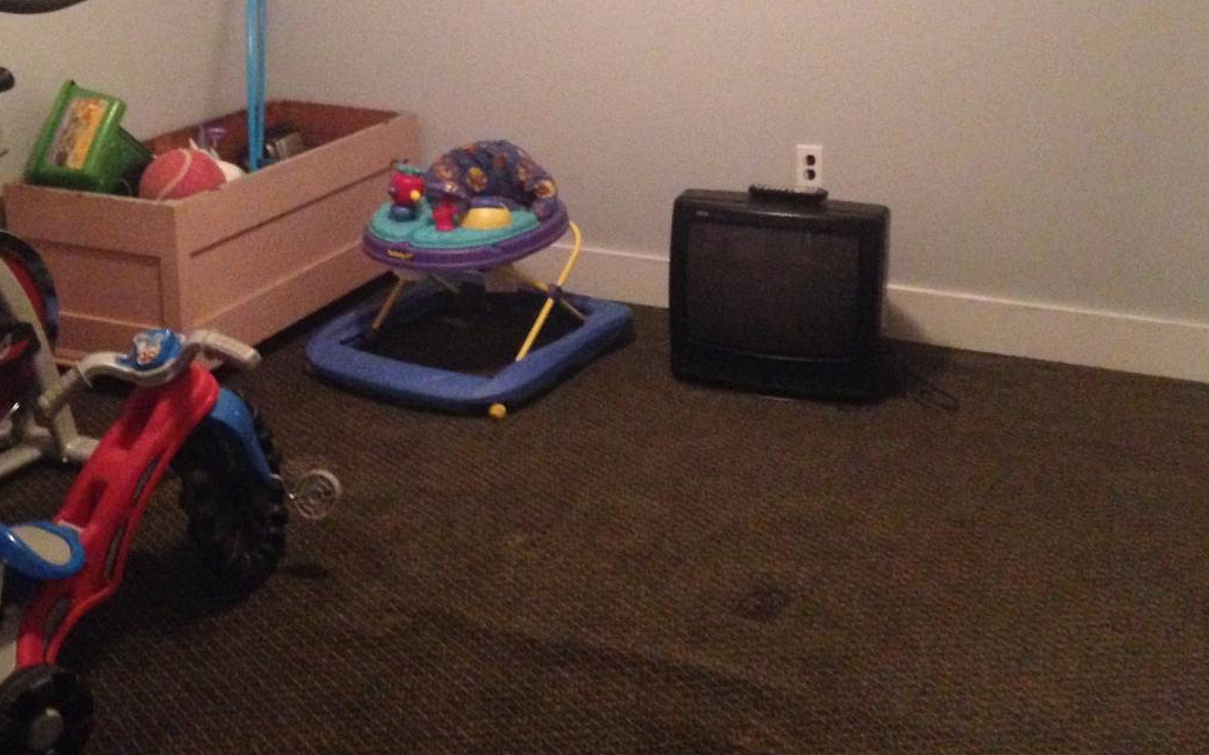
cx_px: 560
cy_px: 216
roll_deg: -0.5
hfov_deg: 41.0
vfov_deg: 26.1
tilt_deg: -16.7
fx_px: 1614
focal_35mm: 49
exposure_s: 1/15
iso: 800
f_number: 2.4
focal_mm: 4.12
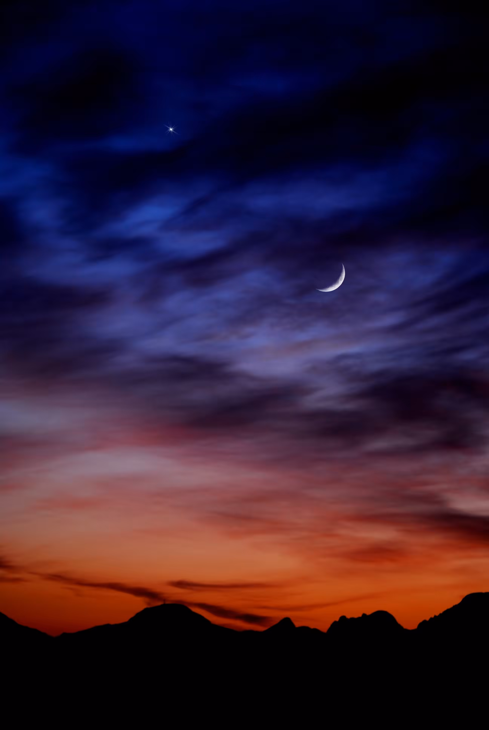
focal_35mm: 117
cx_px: 244
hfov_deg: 11.7
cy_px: 365
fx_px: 2377
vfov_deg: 17.5
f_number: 4
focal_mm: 78
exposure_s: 1/2.5
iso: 100
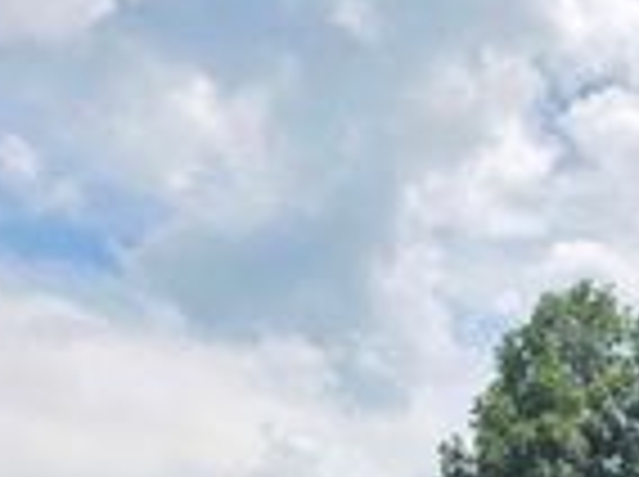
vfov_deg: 16.0
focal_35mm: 81
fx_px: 1493
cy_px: 799
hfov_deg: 22.3
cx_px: 765
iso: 80
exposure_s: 1/6574
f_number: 1.7
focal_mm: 6.3
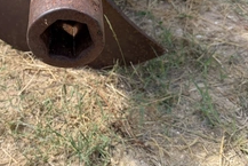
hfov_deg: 41.8
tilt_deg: -36.6
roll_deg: +1.9
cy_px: 49
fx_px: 317
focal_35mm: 46
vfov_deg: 29.0
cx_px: 71
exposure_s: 1/2232
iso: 100
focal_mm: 6.76
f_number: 1.78
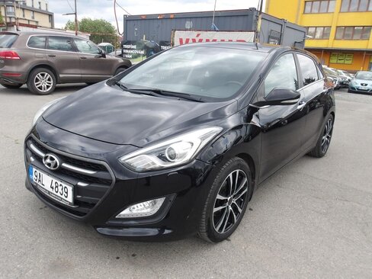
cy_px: 140
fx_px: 290
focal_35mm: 27
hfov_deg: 65.3
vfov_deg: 51.4
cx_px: 186
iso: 100
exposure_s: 1/418
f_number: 3
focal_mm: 4.9
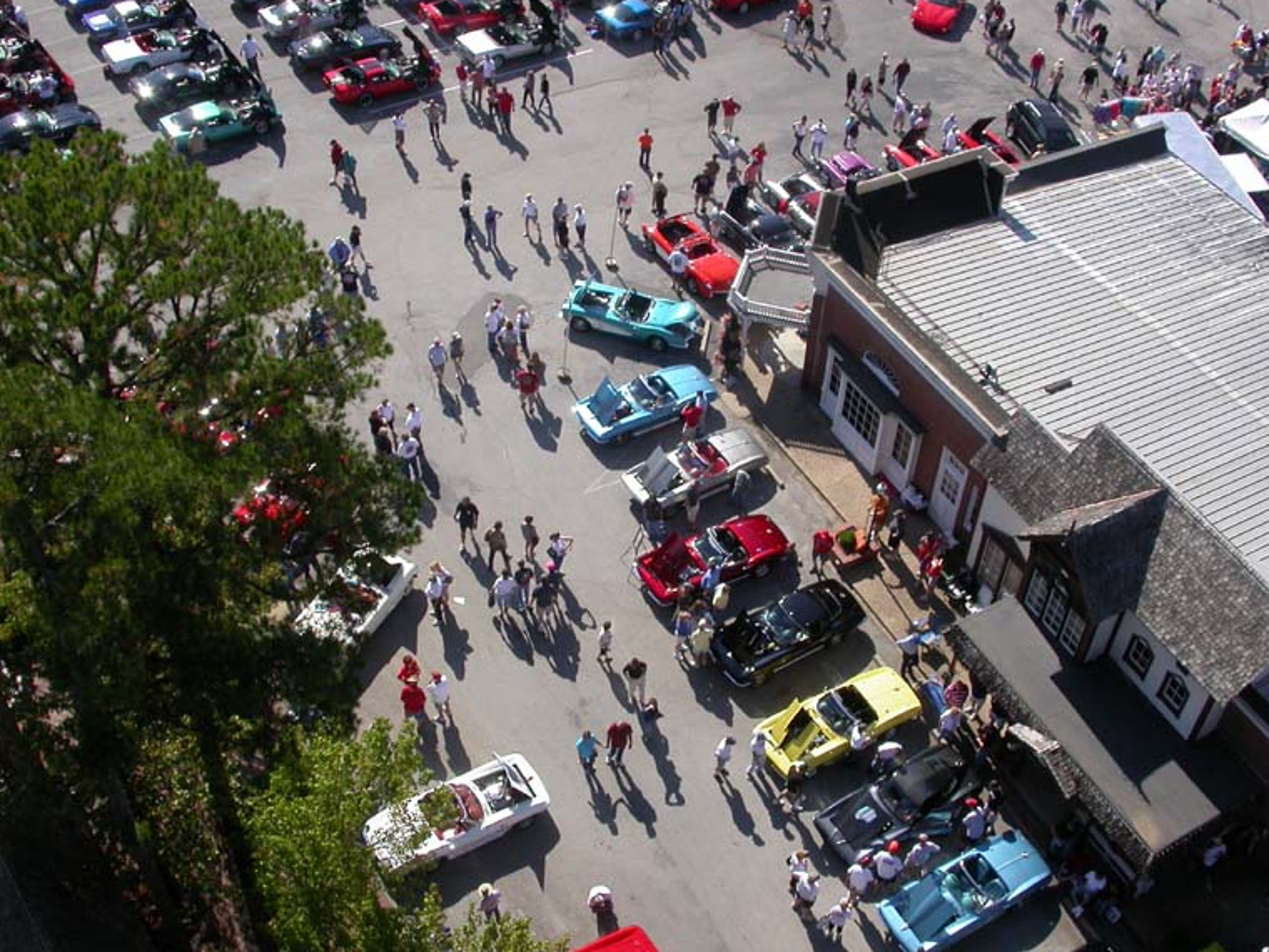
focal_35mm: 40
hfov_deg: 46.8
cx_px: 629
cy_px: 466
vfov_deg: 36.0
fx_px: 1466
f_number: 6.7
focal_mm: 7.85
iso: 100
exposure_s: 1/330
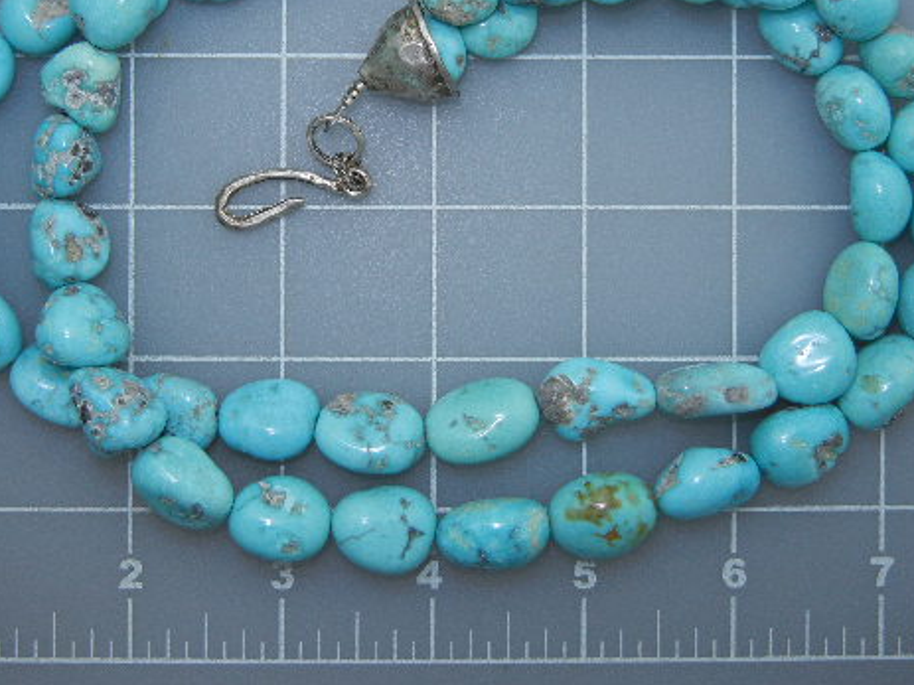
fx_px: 1241
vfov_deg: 30.6
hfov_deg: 40.4
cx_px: 432
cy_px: 215
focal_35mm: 47
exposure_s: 1/30
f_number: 3.6
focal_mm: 6.2
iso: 204
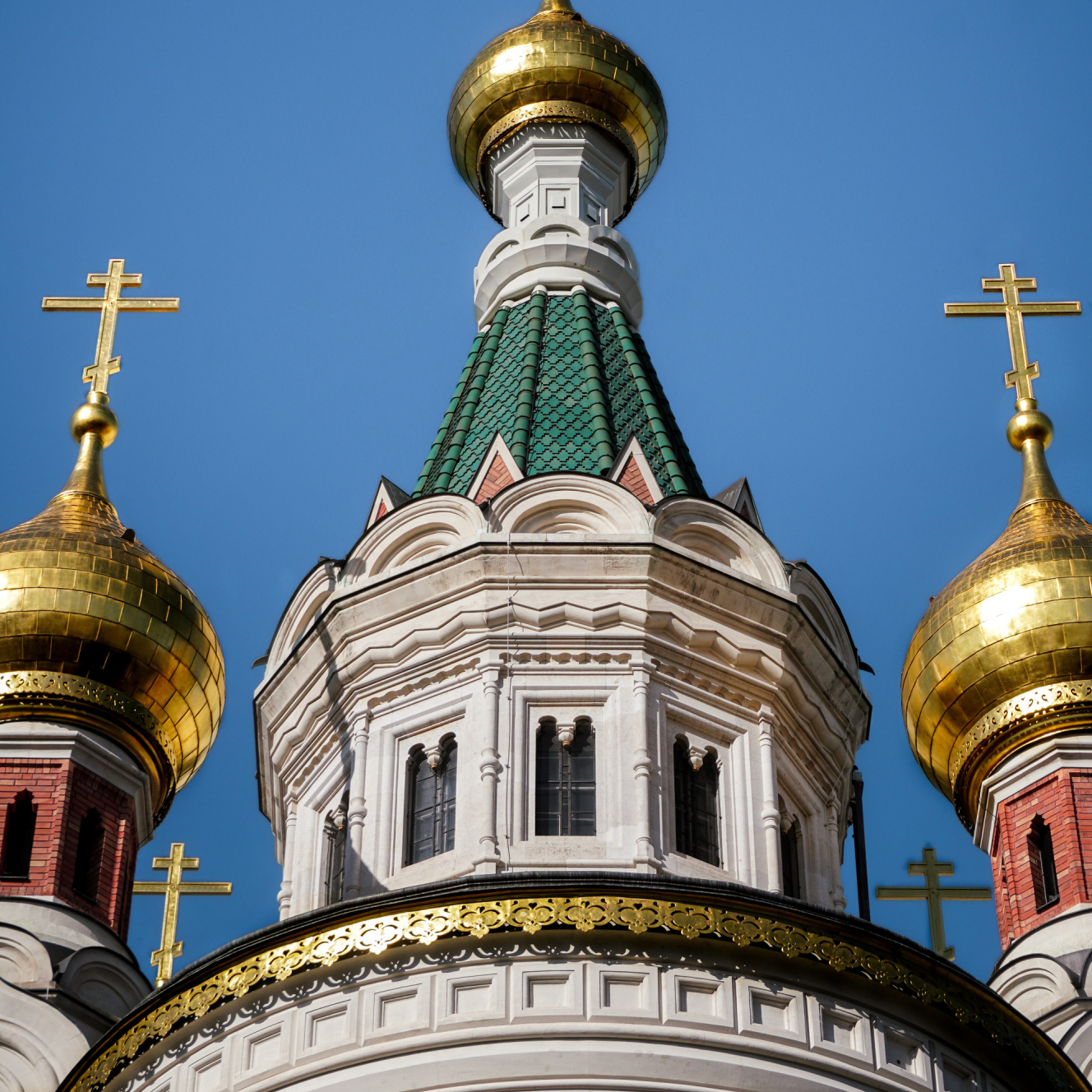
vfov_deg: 18.1
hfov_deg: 18.1
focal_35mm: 96
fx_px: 3426
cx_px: 546
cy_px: 466
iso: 160
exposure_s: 1/800
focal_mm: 50
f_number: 8
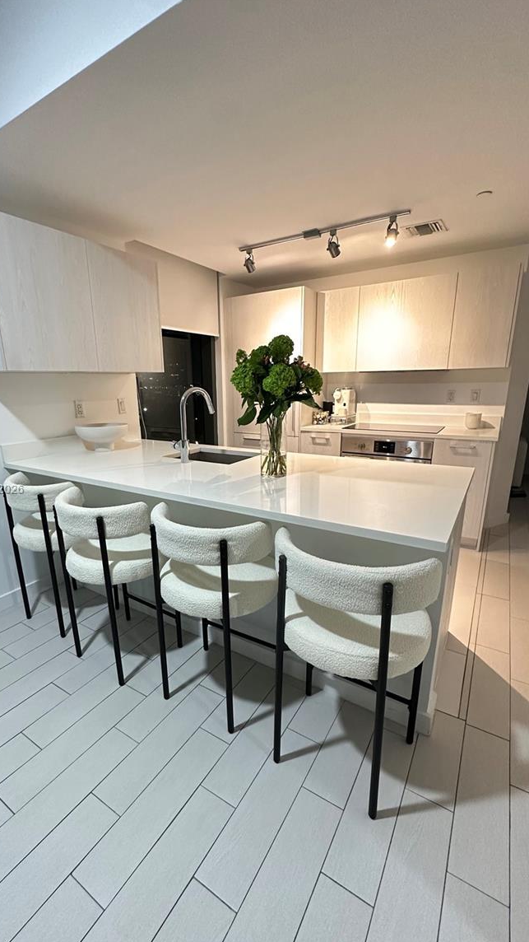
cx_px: 241
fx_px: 399
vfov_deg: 99.3
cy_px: 490
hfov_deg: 66.9
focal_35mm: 16
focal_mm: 2.22
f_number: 2.2
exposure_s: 1/60
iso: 500
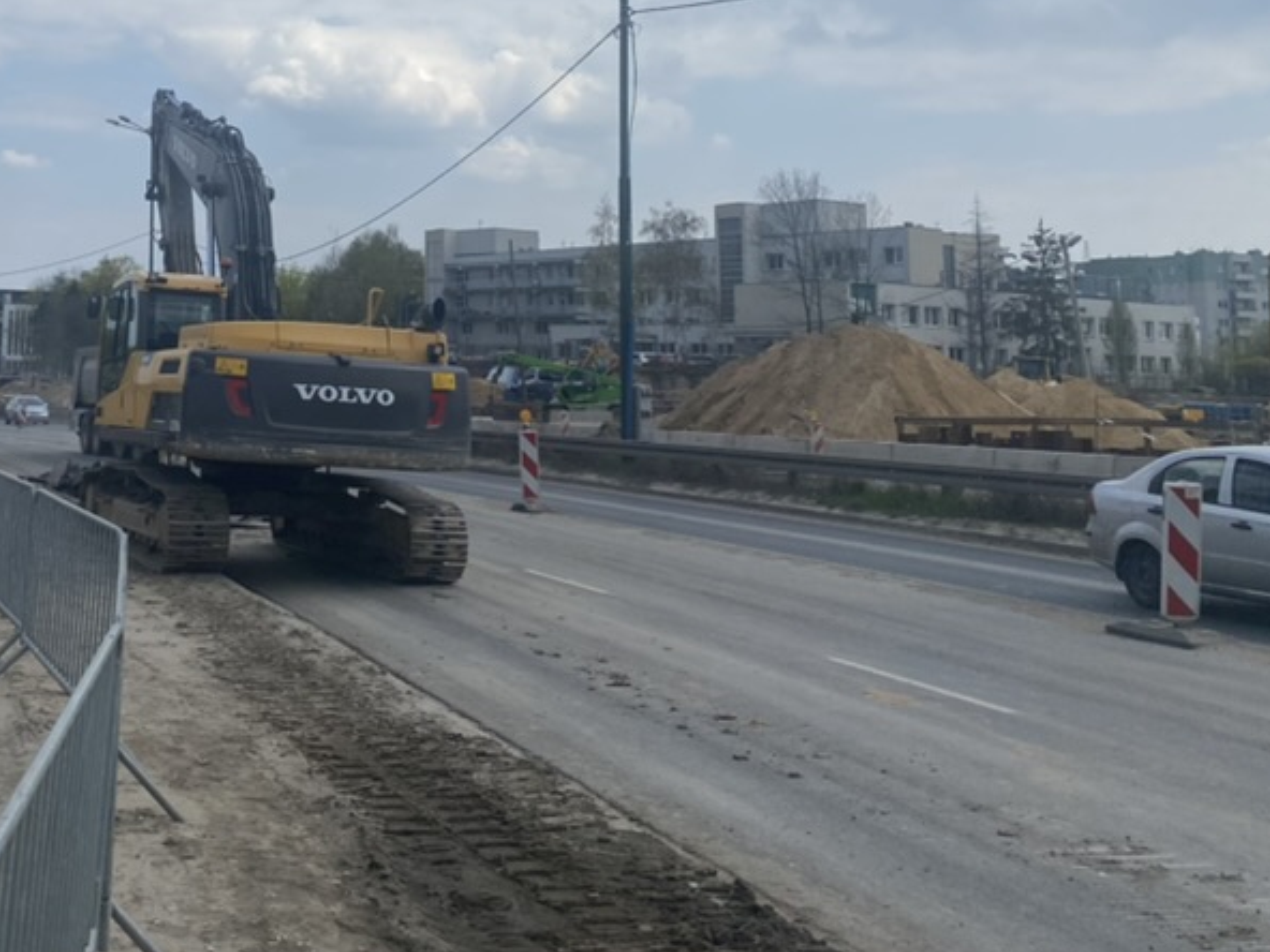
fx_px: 1651
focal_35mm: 45
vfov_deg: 31.1
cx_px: 187
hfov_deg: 39.7
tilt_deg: +10.5
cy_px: 150
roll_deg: -1.6
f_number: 1.8
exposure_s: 1/5747
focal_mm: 4.25
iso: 32
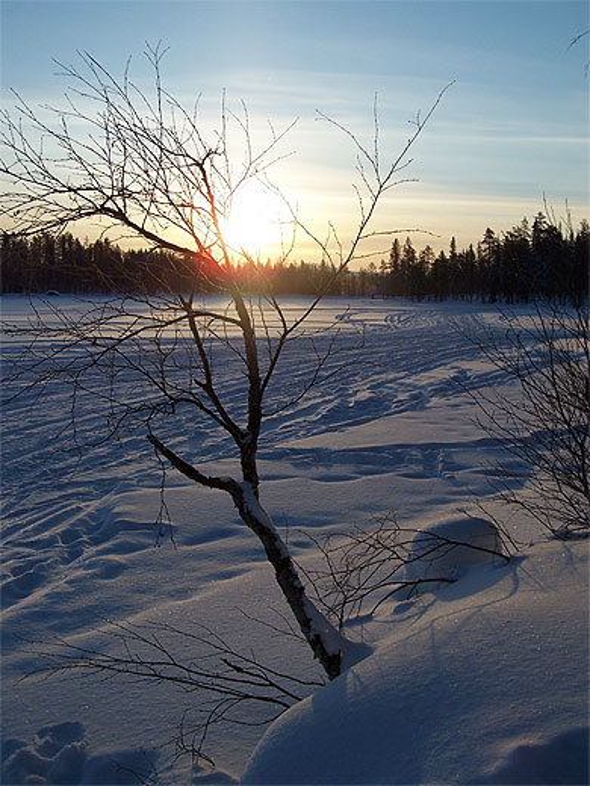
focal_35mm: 38
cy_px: 393
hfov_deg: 37.7
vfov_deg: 49.0
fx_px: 864
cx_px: 295
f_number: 4
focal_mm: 6.3
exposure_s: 1/750
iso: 80
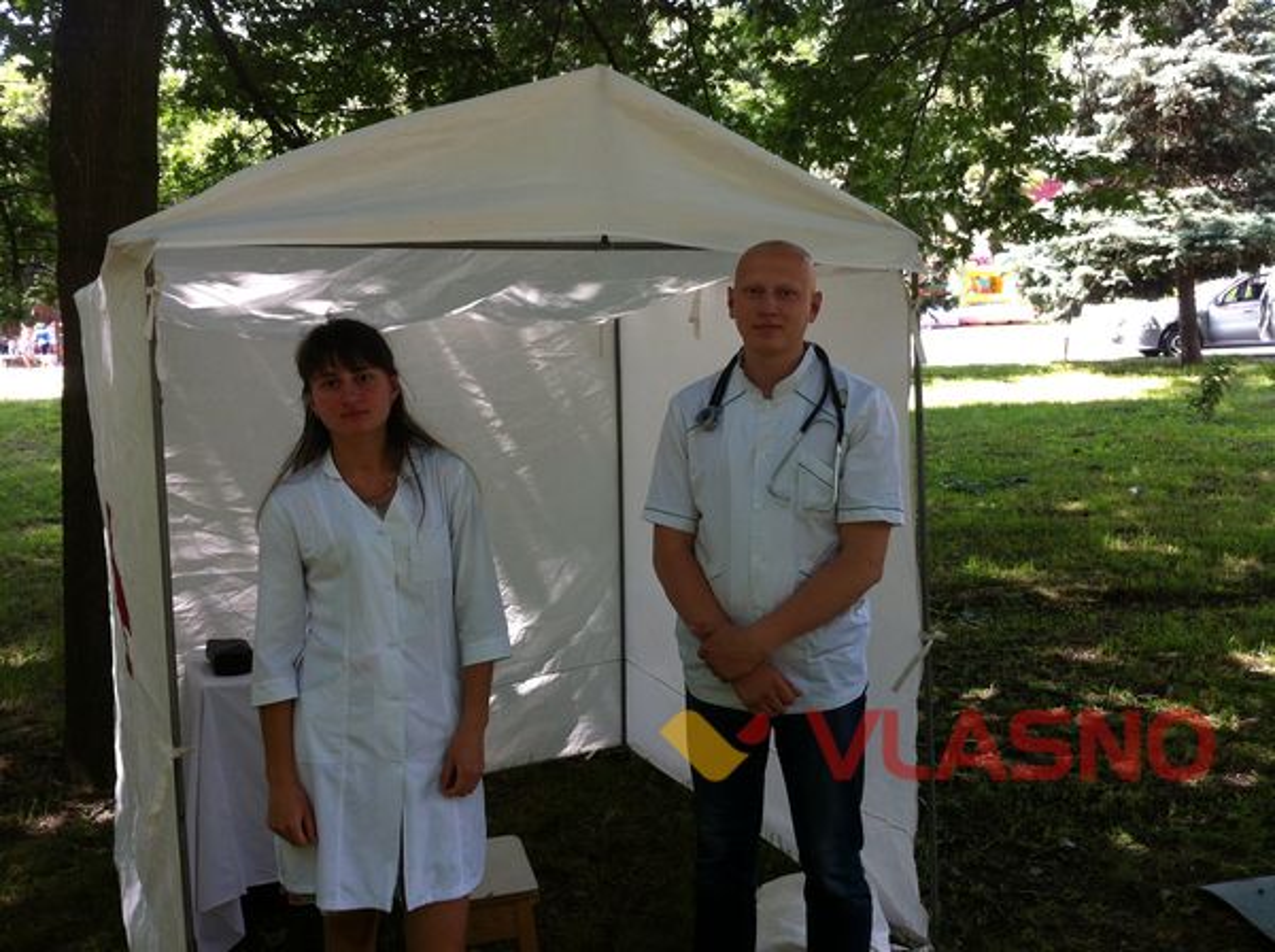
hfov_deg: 52.7
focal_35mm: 35
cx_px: 638
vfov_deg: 40.6
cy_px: 476
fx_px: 1287
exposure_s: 1/163
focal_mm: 3.85
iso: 80
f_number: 2.8
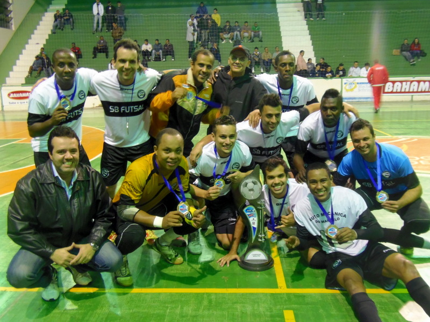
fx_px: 373
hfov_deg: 60.0
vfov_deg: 46.8
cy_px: 161
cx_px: 215
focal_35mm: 30
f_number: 3.2
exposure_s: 1/5
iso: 200
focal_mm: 5.5
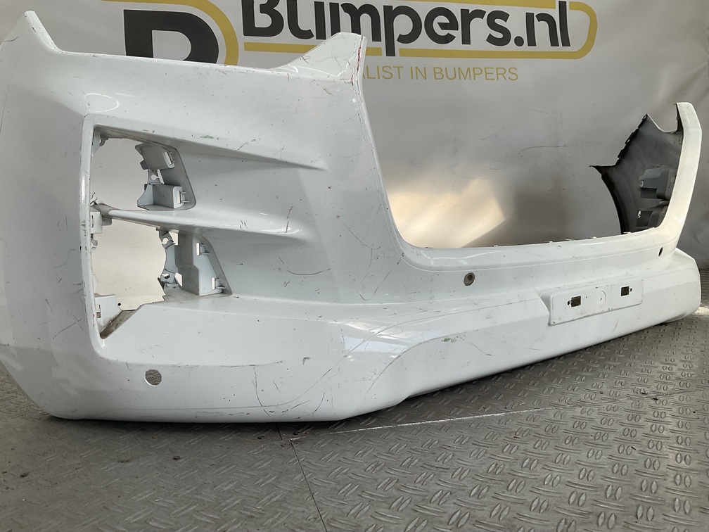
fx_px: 594
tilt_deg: -6.6
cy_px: 266
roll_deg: +0.5
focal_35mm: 29
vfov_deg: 48.2
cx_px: 354
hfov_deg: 61.7
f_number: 1.8
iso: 16
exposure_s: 1/613
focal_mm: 3
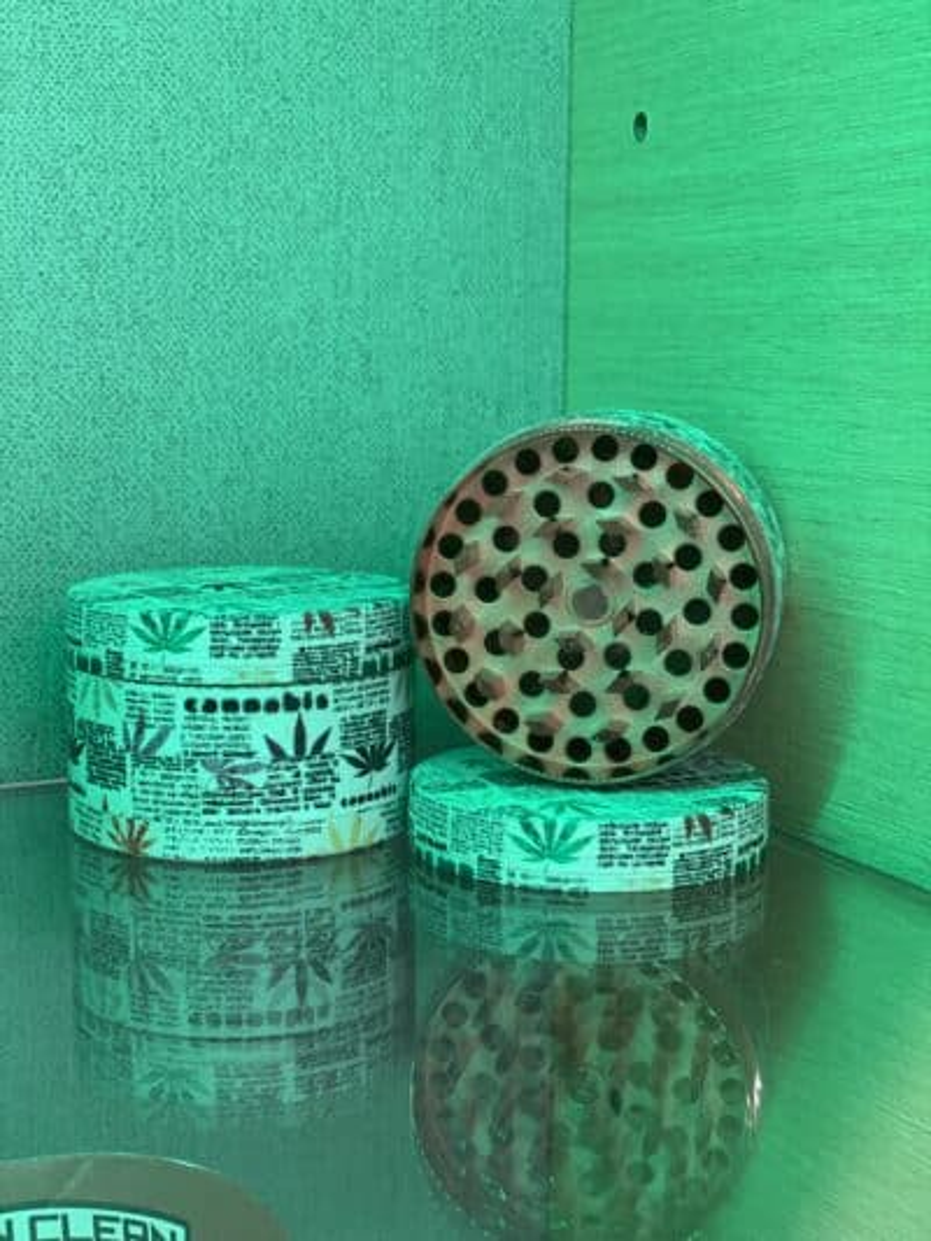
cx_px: 466
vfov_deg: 36.8
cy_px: 620
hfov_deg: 28.0
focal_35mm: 52
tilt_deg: -7.1
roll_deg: -0.9
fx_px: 1864
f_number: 2
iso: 160
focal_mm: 6
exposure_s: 1/100
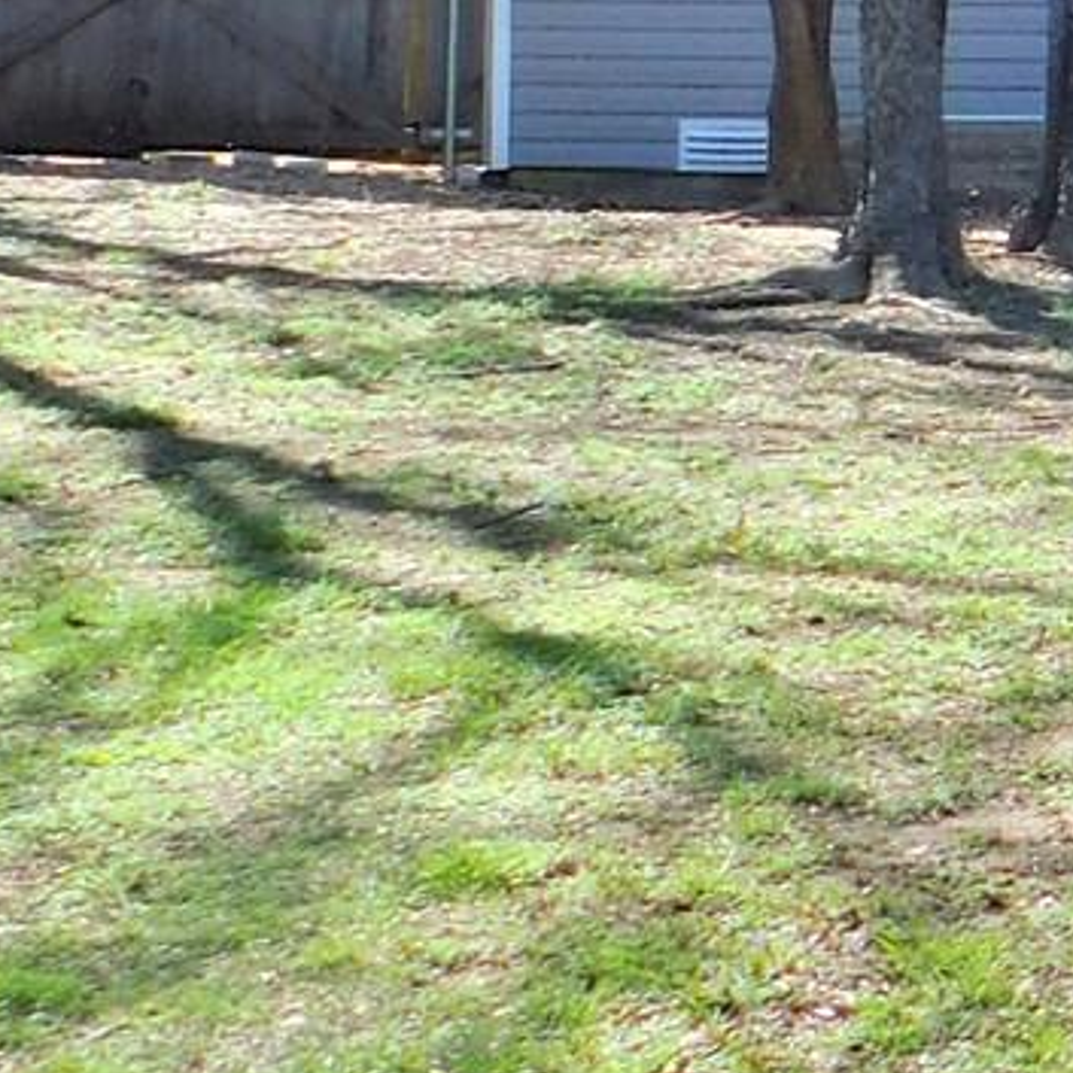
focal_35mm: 118
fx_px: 4138
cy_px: -103
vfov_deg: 14.4
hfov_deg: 12.7
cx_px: 2249
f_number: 3
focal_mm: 4
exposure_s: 1/400
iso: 125
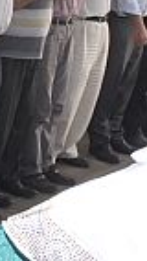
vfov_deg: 16.6
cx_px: -200
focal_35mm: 127
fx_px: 879
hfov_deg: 8.7
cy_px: 6
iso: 200
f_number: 10
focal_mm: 18
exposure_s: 1/200
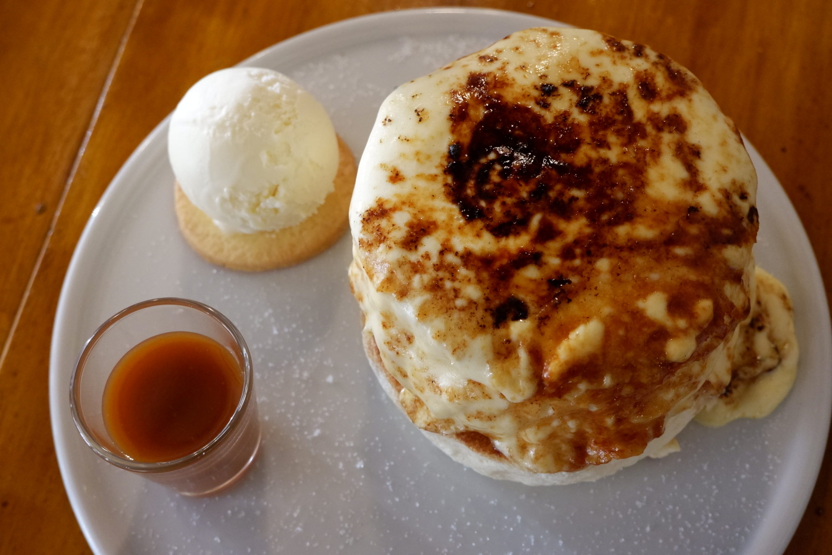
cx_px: 416
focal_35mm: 50
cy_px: 278
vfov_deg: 27.0
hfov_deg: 39.6
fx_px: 1156
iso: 4000
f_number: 5.6
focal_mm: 33.3
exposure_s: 1/180
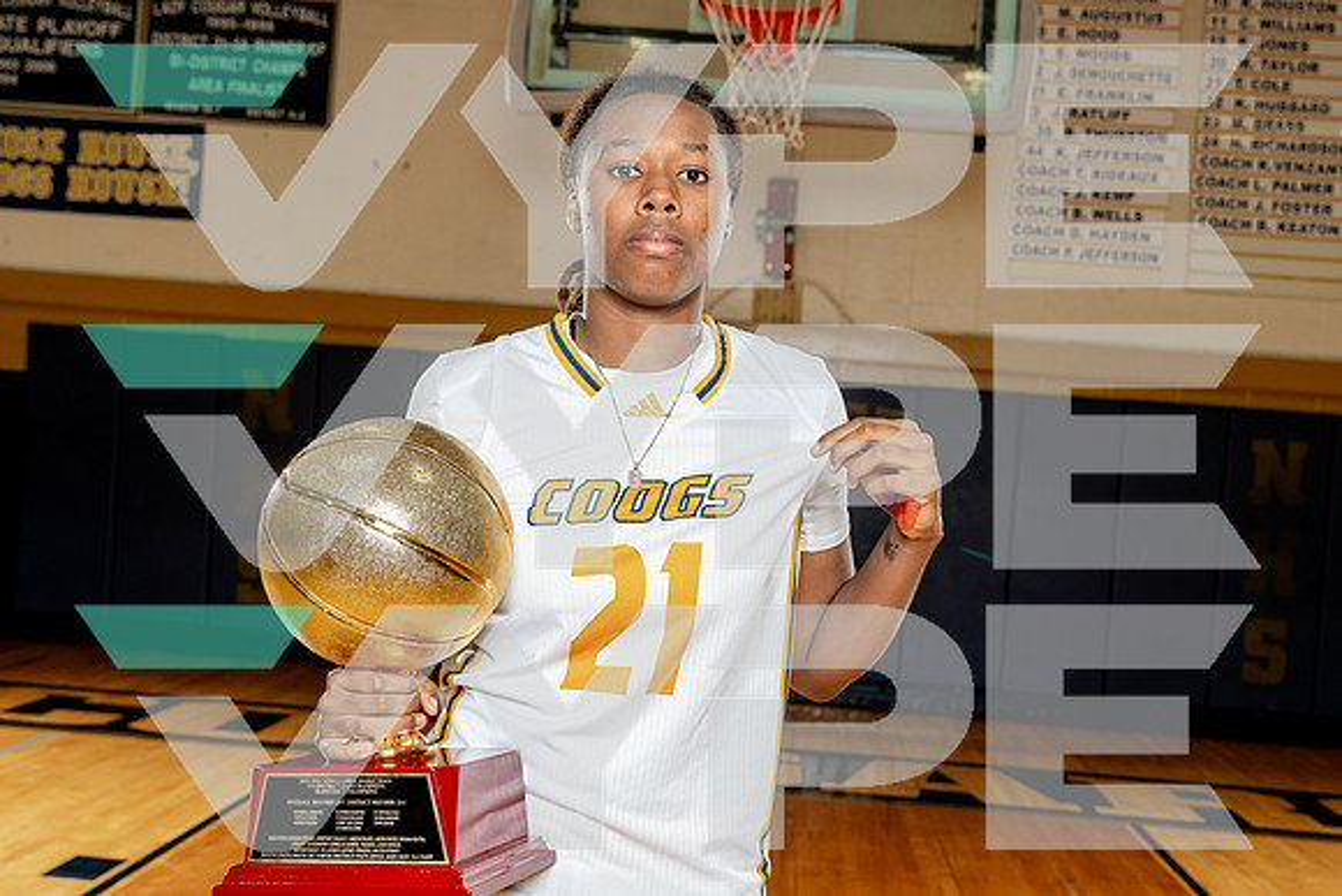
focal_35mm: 46
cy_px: 448
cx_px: 671
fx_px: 1716
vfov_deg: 29.2
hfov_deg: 42.7
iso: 640
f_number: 5.6
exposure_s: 1/250
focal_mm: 43
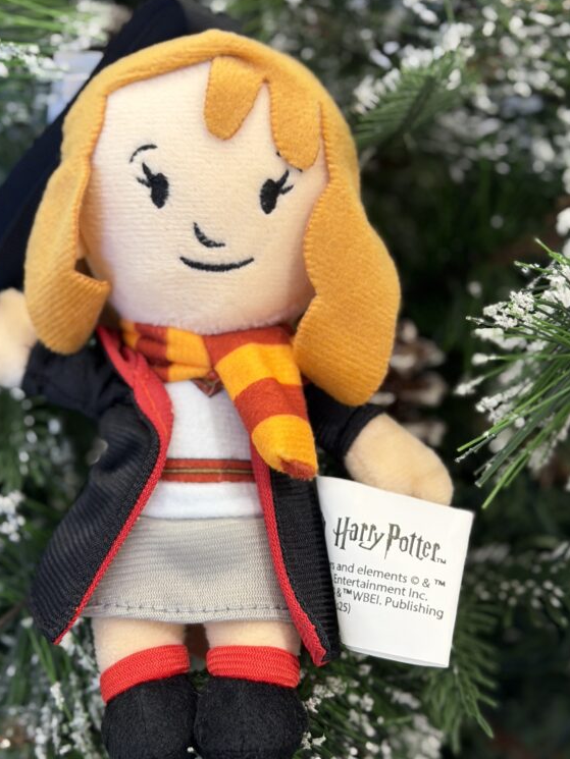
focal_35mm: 66
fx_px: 1449
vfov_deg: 29.4
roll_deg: -1.2
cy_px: 351
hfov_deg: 22.2
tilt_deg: -32.2
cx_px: 215
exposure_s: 1/60
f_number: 1.78
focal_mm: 6.76
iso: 100
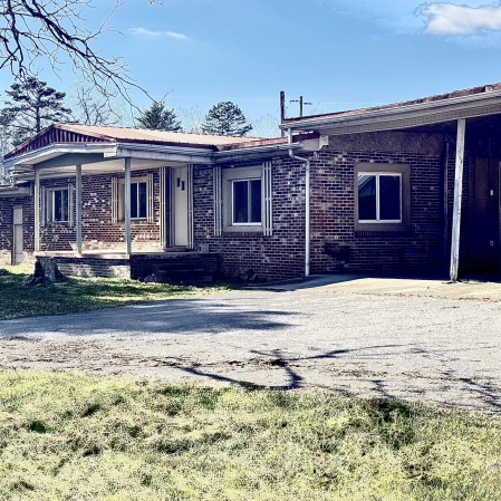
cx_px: 218
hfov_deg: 27.3
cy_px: 248
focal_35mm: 63
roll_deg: +0.0
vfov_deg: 27.3
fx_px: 1032
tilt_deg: +0.1
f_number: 1.78
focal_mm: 6.76
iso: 80
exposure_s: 1/4878
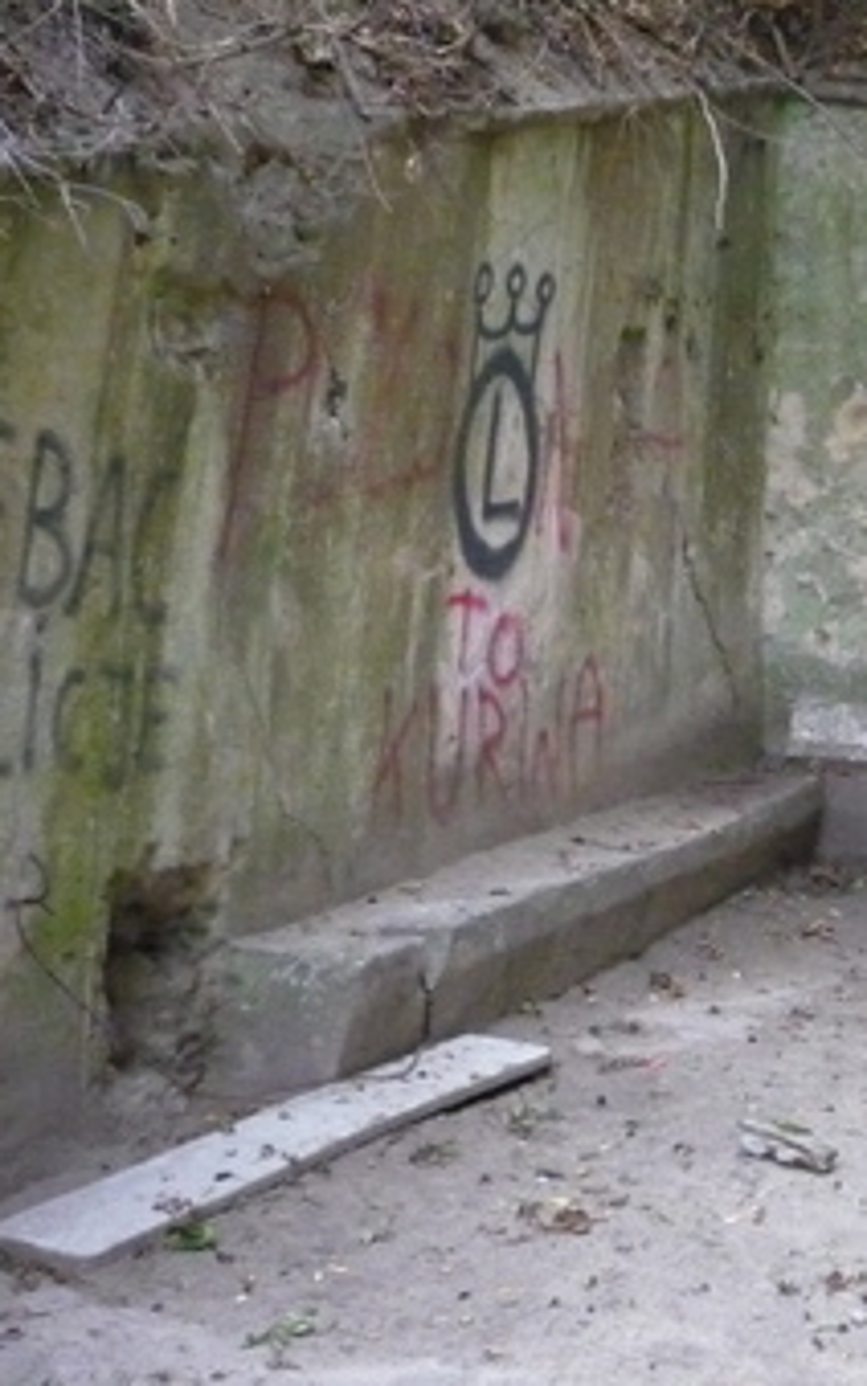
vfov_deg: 31.8
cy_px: 487
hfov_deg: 18.7
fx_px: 2419
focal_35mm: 64
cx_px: 1166
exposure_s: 1/100
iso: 800
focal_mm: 5.2
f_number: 3.3
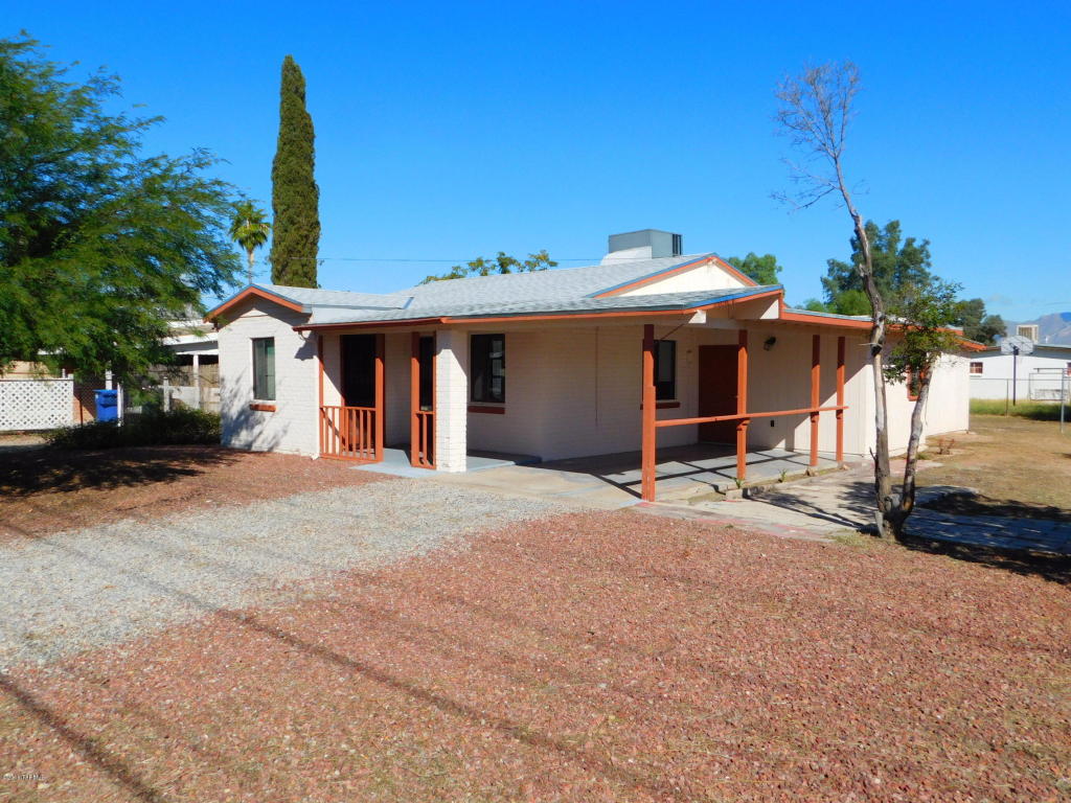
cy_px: 402
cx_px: 536
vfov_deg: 49.7
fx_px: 866
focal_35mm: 28
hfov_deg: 63.4
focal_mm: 4.9
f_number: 6.4
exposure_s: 1/640
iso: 125
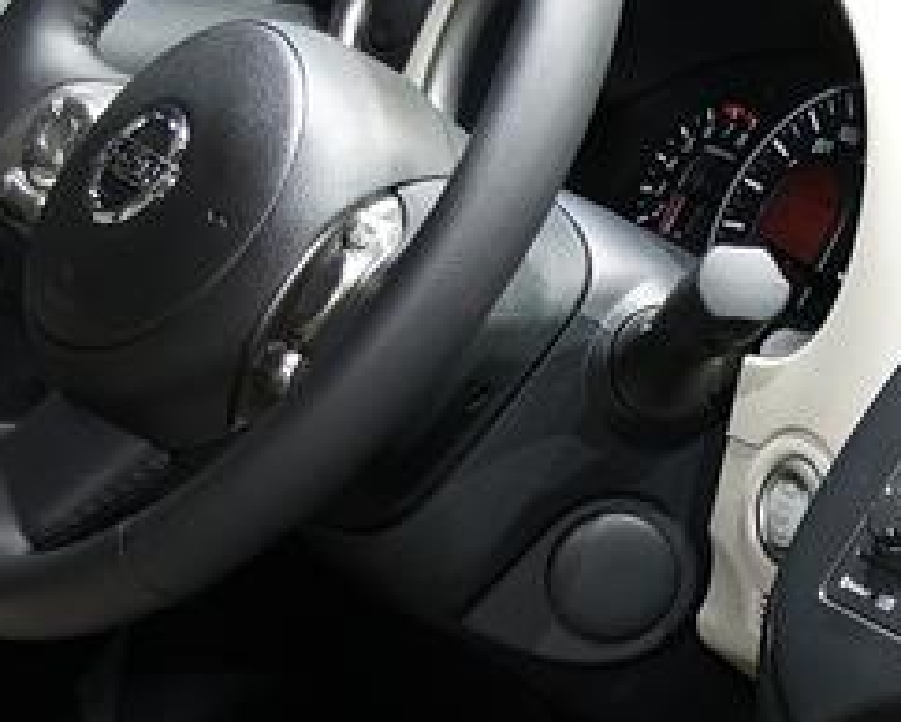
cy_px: 452
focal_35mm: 104
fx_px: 2776
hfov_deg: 18.1
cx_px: 819
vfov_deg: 14.8
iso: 400
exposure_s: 1/160
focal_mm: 28
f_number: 4.5
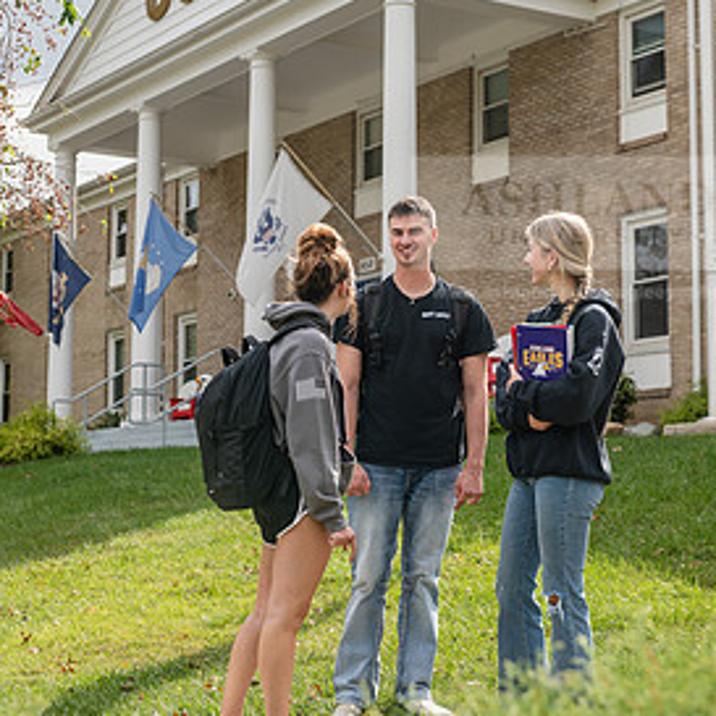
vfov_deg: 22.5
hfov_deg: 22.5
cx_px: 370
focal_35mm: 77
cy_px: 320
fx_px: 1802
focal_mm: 55
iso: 250
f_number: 4
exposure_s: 1/1000
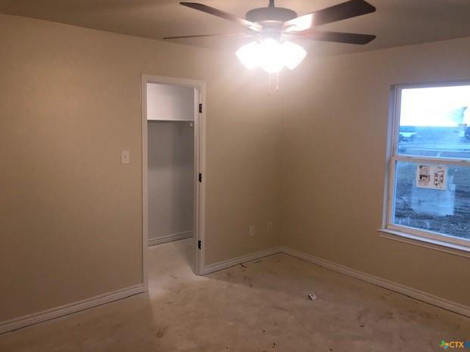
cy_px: 173
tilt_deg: -9.4
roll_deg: +0.9
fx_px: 394
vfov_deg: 48.2
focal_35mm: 29
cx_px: 242
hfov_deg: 61.7
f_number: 1.8
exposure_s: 1/30
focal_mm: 3.99
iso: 40
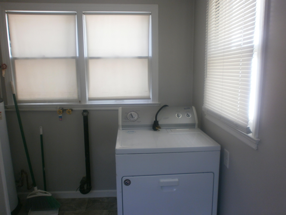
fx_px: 223
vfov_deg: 51.4
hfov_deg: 65.3
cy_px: 108
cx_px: 143
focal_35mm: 27
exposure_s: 1/40
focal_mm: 4.8
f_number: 2.9
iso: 100
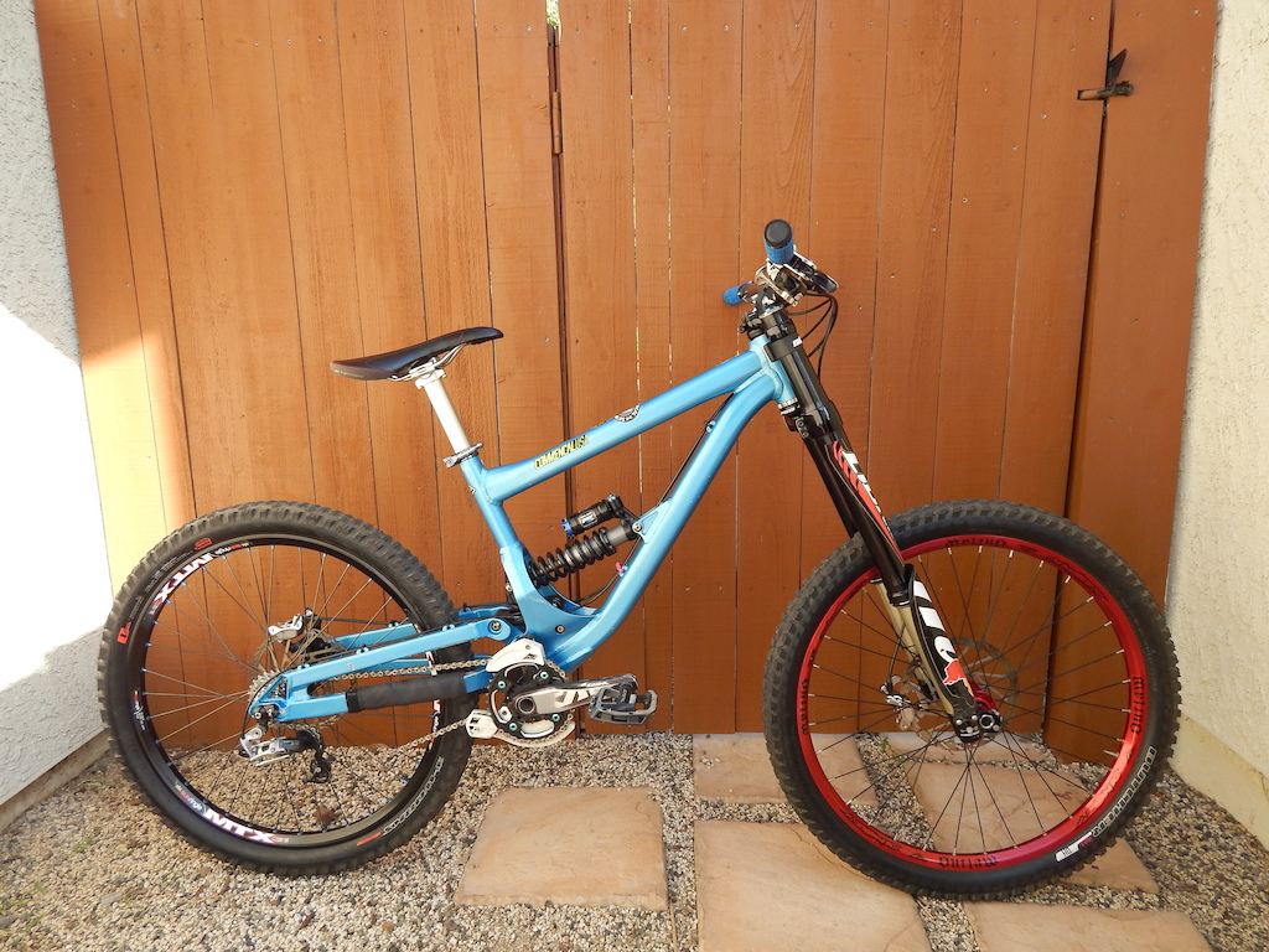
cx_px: 634
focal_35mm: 23
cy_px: 476
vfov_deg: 58.9
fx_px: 843
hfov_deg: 73.9
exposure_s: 1/250
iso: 125
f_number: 3
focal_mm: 4
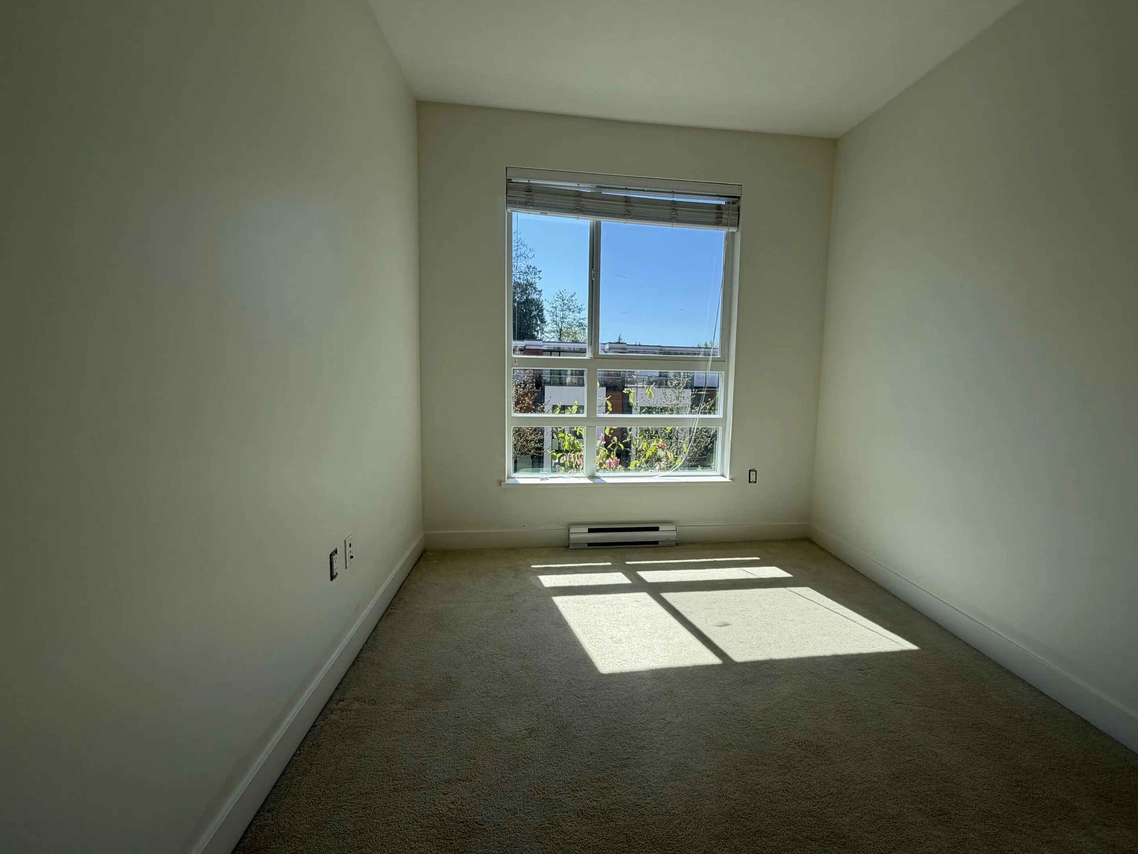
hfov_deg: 98.0
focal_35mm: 15
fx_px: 493
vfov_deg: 81.7
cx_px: 607
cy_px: 415
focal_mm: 2.22
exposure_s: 1/502
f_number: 2.2
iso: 50
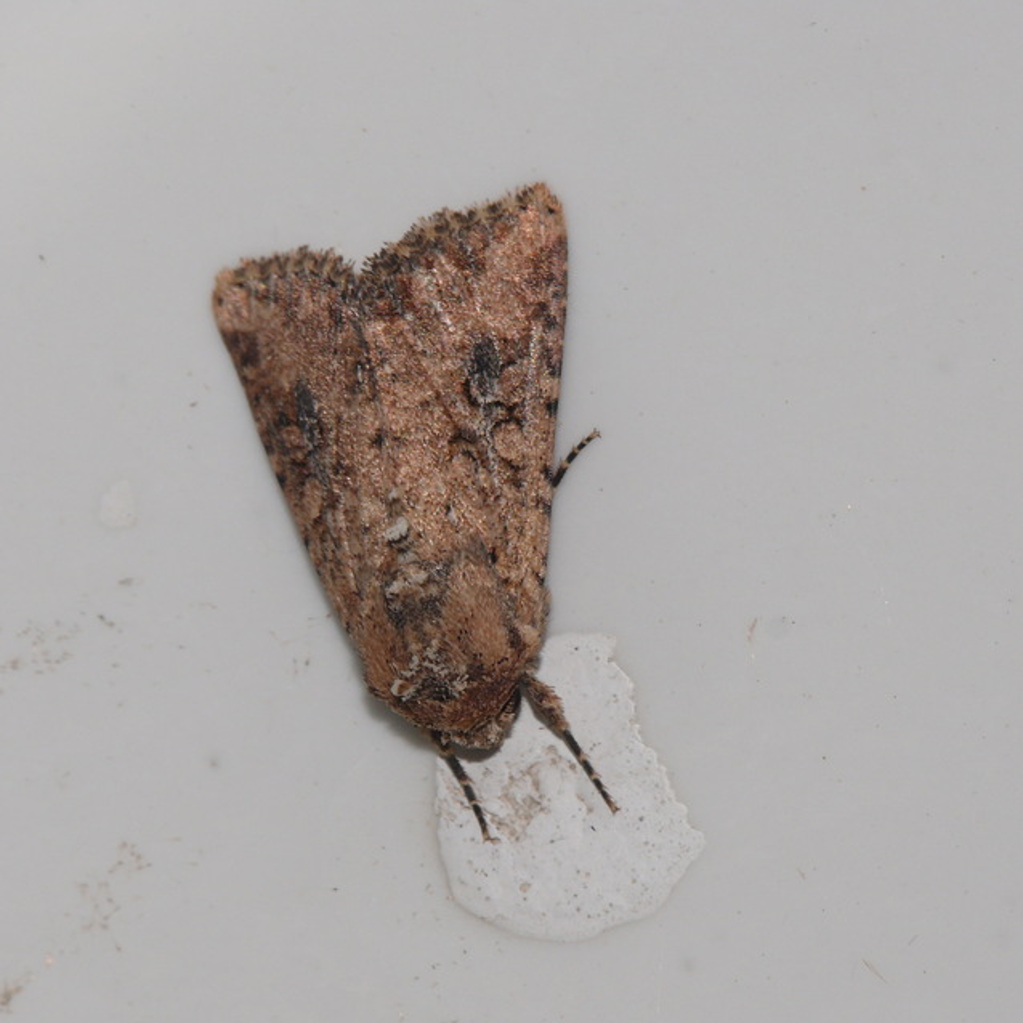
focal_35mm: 363
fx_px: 12137
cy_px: 512
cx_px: 491
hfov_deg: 4.8
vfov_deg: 4.8
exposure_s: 1/640
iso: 100
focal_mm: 64.8
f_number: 11
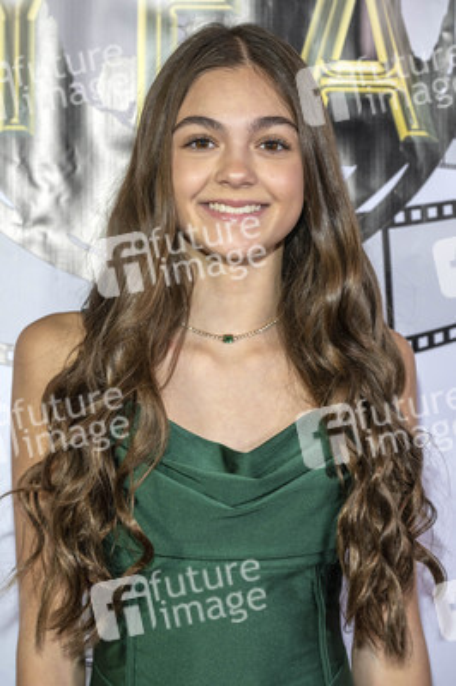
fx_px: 1694
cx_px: 228
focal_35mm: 89
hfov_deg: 15.3
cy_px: 343
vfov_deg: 22.9
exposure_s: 1/200
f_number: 5.6
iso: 800
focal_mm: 89
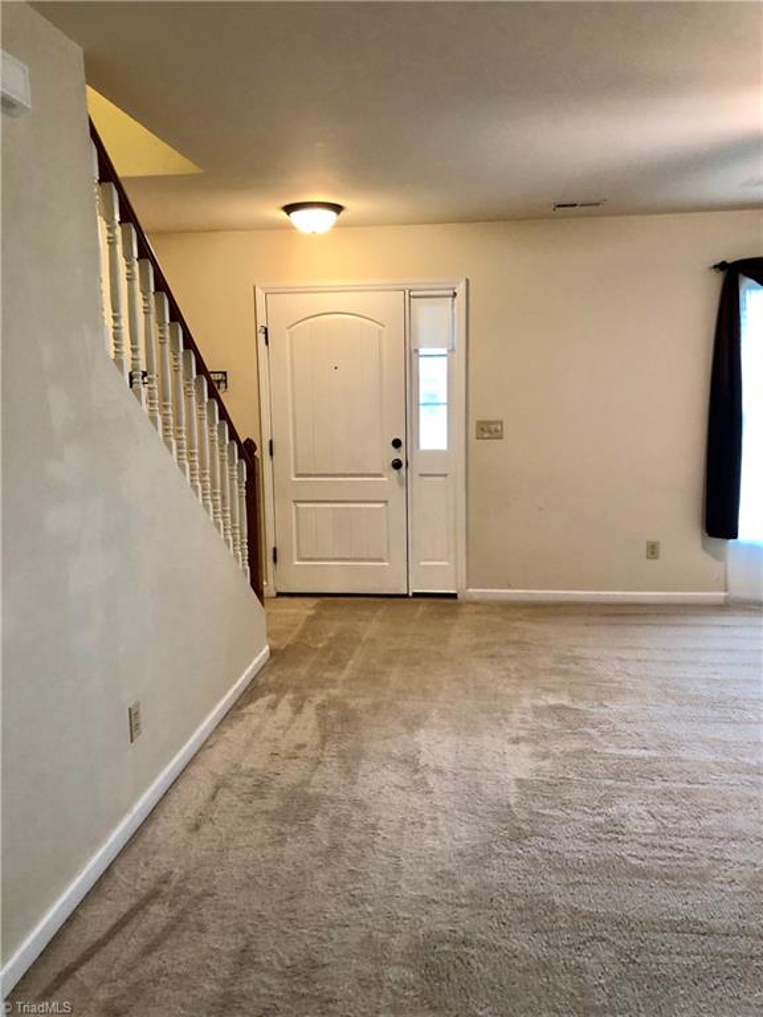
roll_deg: +1.4
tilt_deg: -6.3
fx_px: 823
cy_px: 508
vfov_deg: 63.4
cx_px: 382
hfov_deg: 49.7
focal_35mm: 28
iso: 50
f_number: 1.8
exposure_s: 1/15
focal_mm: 3.99
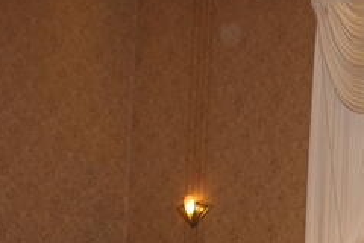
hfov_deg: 14.3
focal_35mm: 140
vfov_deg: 9.5
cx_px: 402
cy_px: 383
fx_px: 1415
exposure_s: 1/60
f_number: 5.6
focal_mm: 28
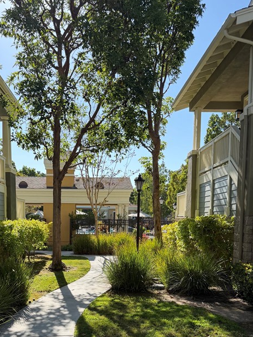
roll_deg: -0.4
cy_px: 250
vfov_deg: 45.3
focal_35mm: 40
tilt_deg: -4.7
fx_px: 390
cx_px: 94
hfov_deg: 35.8
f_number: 1.78
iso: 100
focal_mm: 6.76
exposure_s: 1/2370
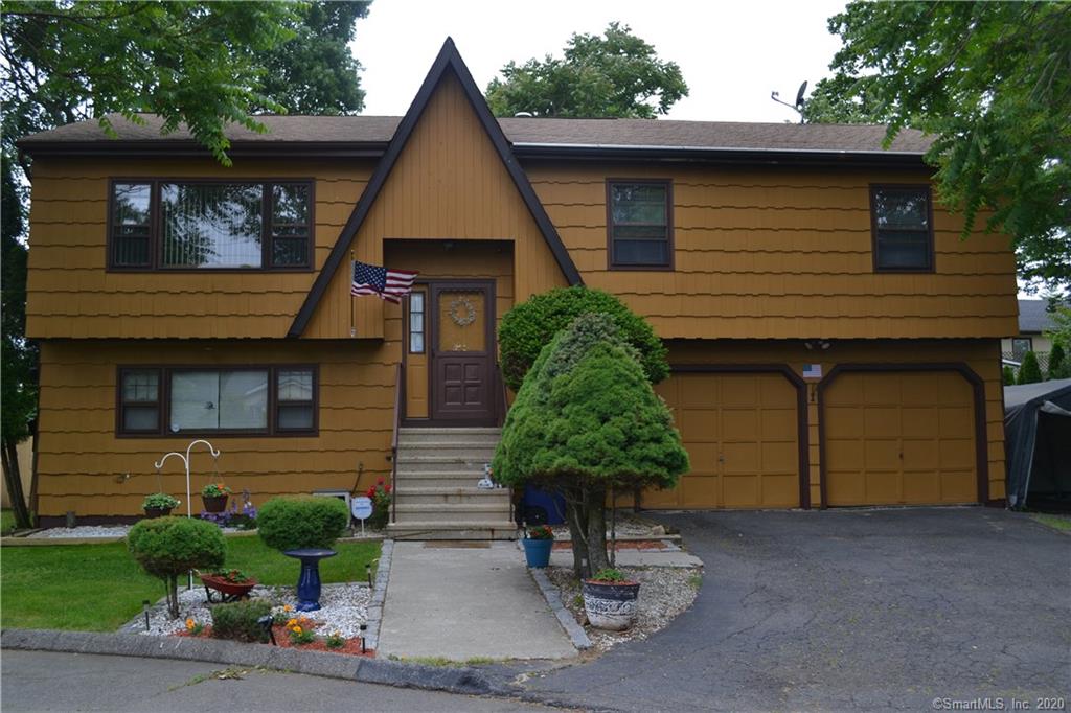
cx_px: 536
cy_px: 356
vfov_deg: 39.9
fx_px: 981
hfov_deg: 57.2
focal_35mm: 33
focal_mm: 22
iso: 125
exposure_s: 1/125
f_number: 5.6
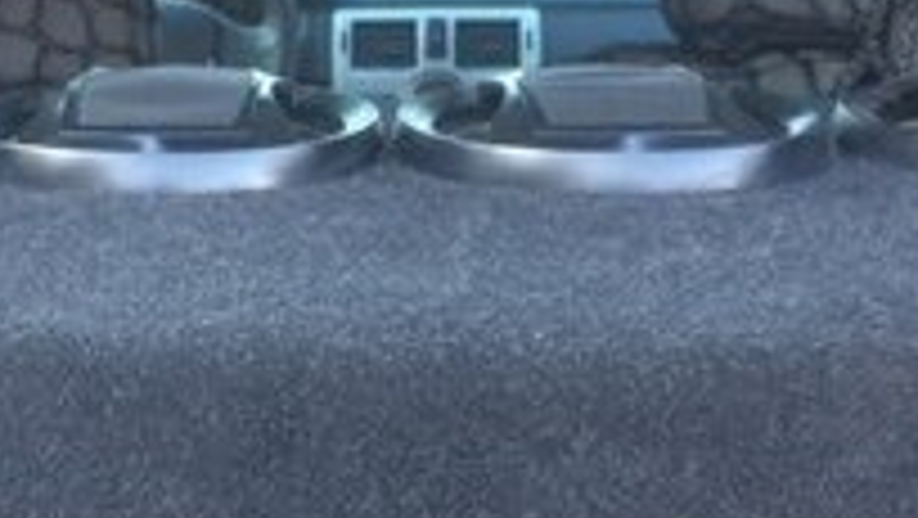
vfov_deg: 11.5
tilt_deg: -22.0
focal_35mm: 102
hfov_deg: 20.9
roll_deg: +0.7
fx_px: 2484
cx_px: 356
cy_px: 691
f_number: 2.2
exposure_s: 1/33
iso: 64
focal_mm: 4.15
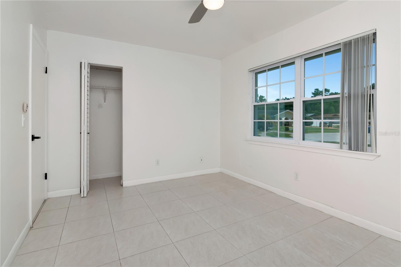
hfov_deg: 95.0
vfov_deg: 72.0
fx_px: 184
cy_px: 134
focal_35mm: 16
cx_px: 200
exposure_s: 1/200
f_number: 16
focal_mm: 11
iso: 640
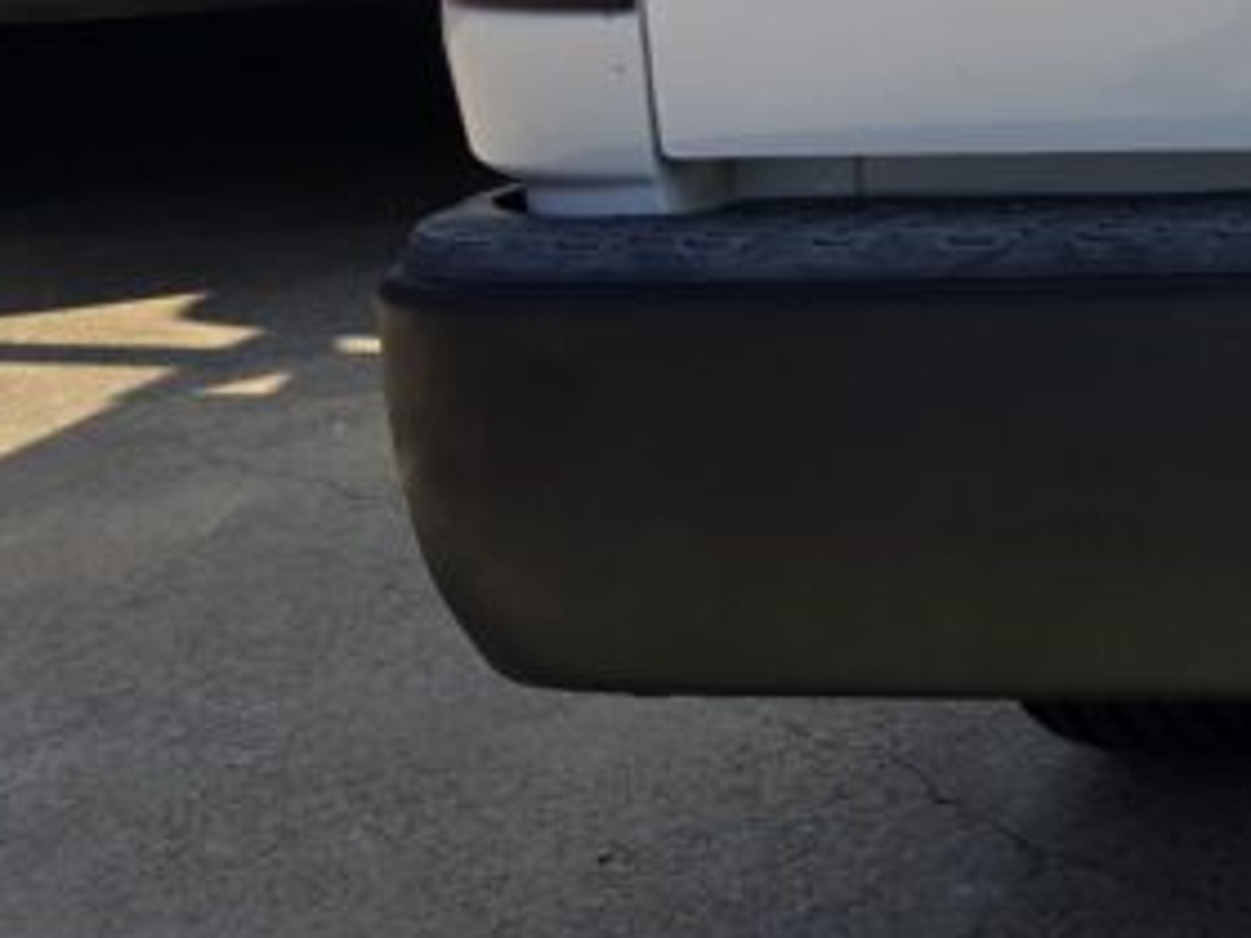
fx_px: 3036
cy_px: -375
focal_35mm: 84
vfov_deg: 16.4
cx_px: 2207
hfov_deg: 18.5
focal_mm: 6.3
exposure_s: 1/801
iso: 12
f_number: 1.7
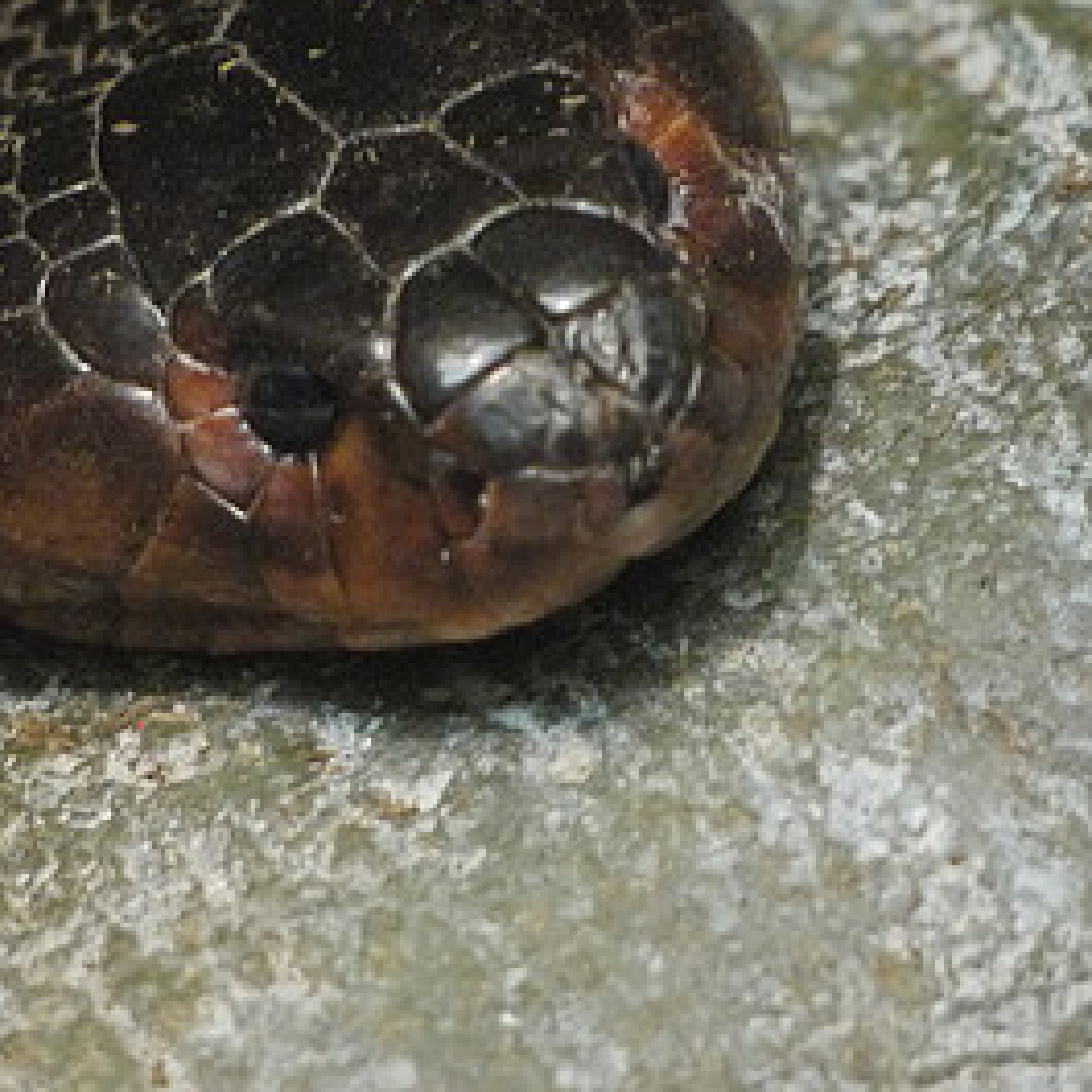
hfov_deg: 2.3
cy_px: 344
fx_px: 27589
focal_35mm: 773
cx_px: 255
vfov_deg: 2.3
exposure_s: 1/160
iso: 1600
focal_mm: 200
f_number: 5.6
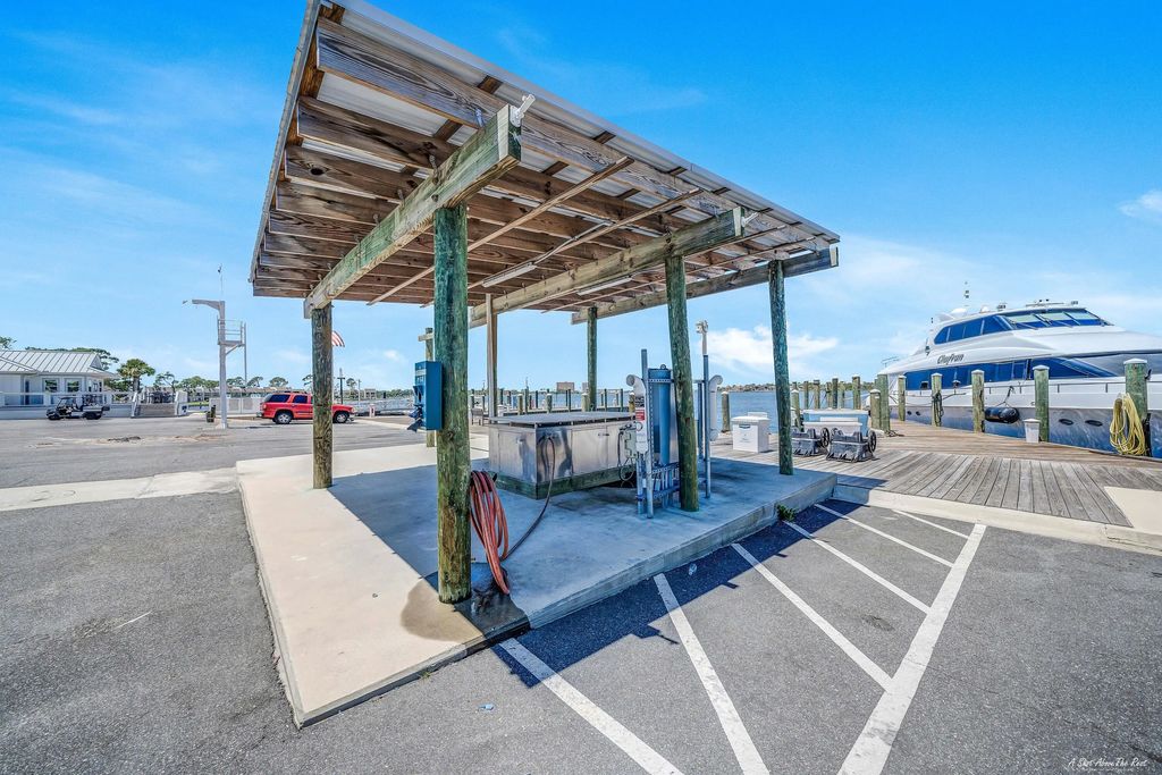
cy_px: 388
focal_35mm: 12
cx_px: 581
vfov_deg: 90.0
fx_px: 387
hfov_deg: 112.6
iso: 100
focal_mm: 12
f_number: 5.6
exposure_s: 1/800
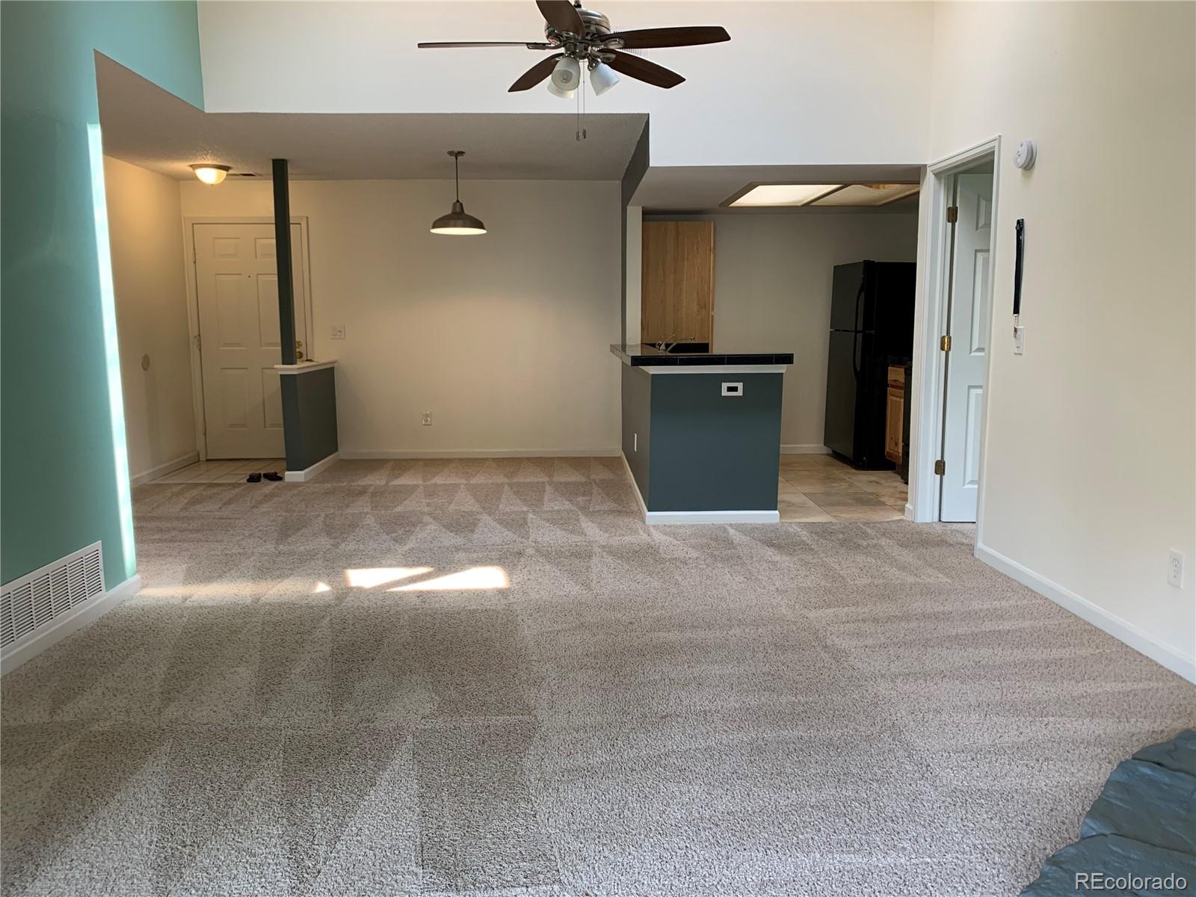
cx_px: 598
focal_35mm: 26
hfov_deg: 67.3
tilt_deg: -8.3
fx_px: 898
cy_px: 448
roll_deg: -0.1
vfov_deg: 53.1
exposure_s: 1/82
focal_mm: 4.25
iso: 100
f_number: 1.8
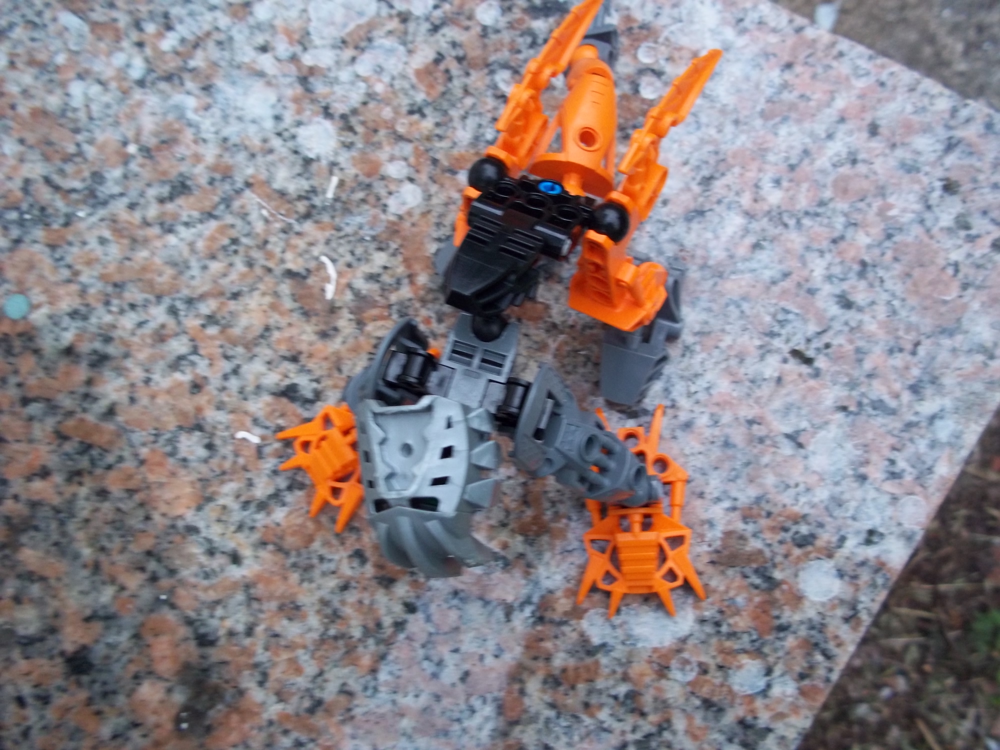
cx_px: 500
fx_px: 1040
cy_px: 375
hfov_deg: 51.4
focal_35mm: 36
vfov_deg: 39.7
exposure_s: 1/25
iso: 160
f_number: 3.1
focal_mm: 6.5
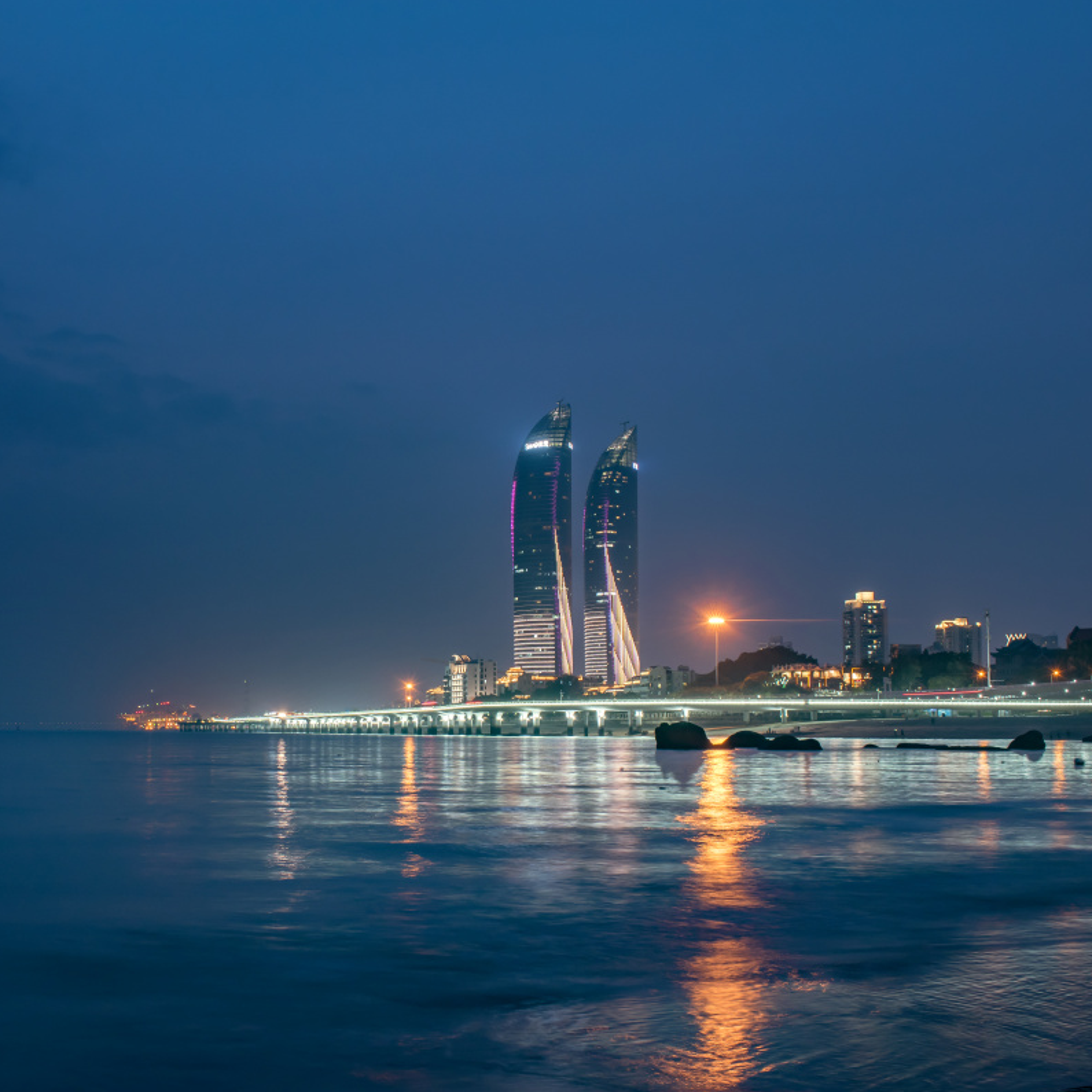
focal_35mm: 50
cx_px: 354
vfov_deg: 34.0
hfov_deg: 33.7
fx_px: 1785
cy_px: 545
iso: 100
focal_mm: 26
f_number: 8
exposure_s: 1.6
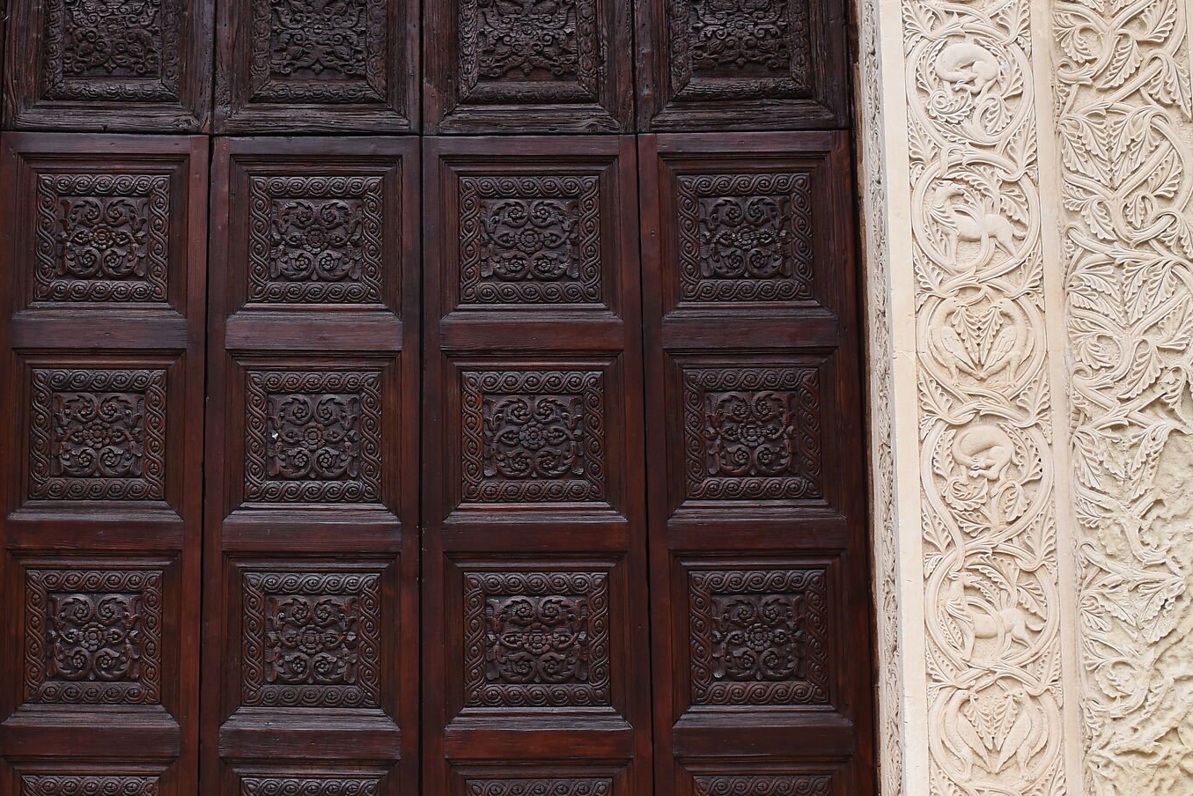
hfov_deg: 32.2
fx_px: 2055
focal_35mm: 62
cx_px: 420
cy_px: 374
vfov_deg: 21.9
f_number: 2.4
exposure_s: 1/4000
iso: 500
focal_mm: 35
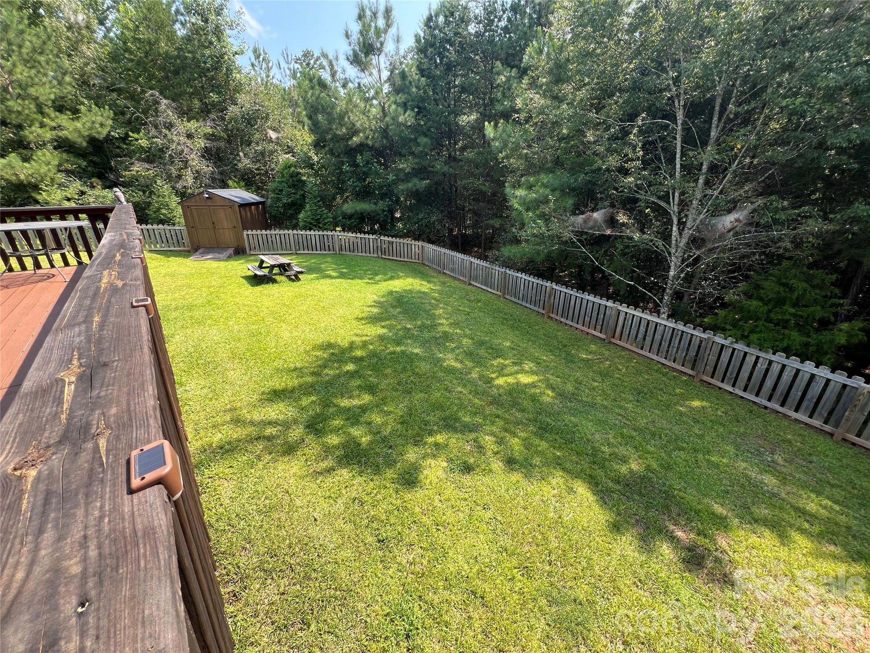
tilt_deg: -21.6
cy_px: 326
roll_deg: +0.4
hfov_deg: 106.2
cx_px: 435
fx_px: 327
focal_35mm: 13
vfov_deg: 89.9
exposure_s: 1/311
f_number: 1.8
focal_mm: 1.57
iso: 32
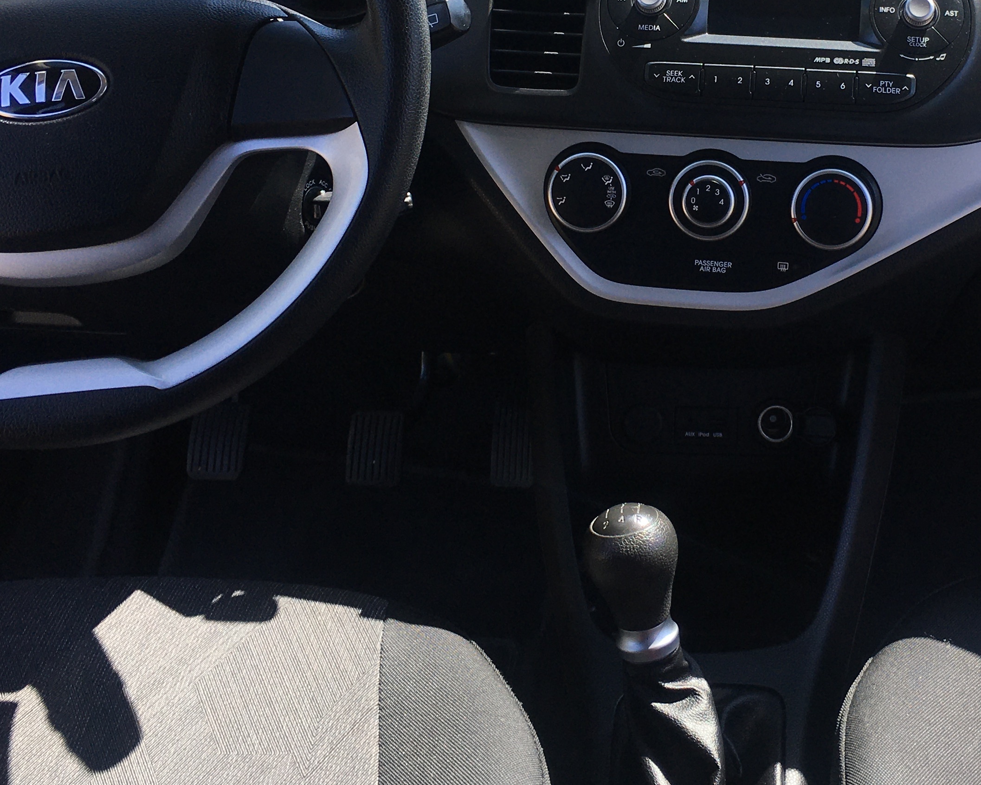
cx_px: 713
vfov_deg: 27.4
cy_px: 136
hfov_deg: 34.2
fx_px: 1568
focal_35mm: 54
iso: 25
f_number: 2.2
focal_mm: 4.15
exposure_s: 1/342
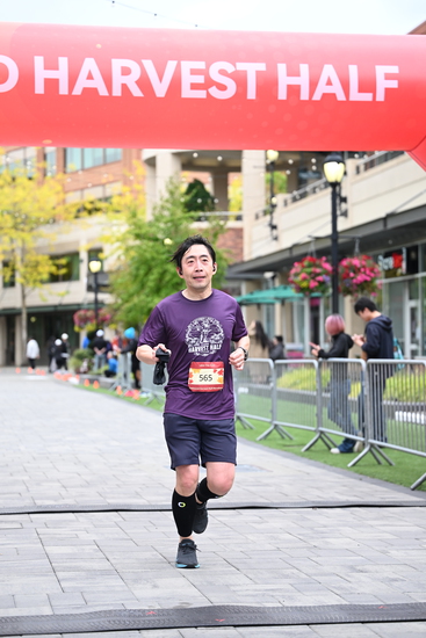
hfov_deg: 17.7
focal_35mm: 77
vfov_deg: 26.3
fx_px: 1366
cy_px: 319
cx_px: 213
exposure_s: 1/1600
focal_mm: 77
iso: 640
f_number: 2.8
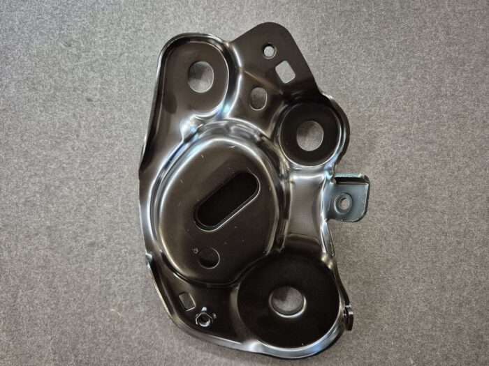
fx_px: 325
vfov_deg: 58.9
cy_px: 183
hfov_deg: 73.9
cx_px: 244
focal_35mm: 23
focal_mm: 5.4
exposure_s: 1/50
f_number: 1.8
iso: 1600
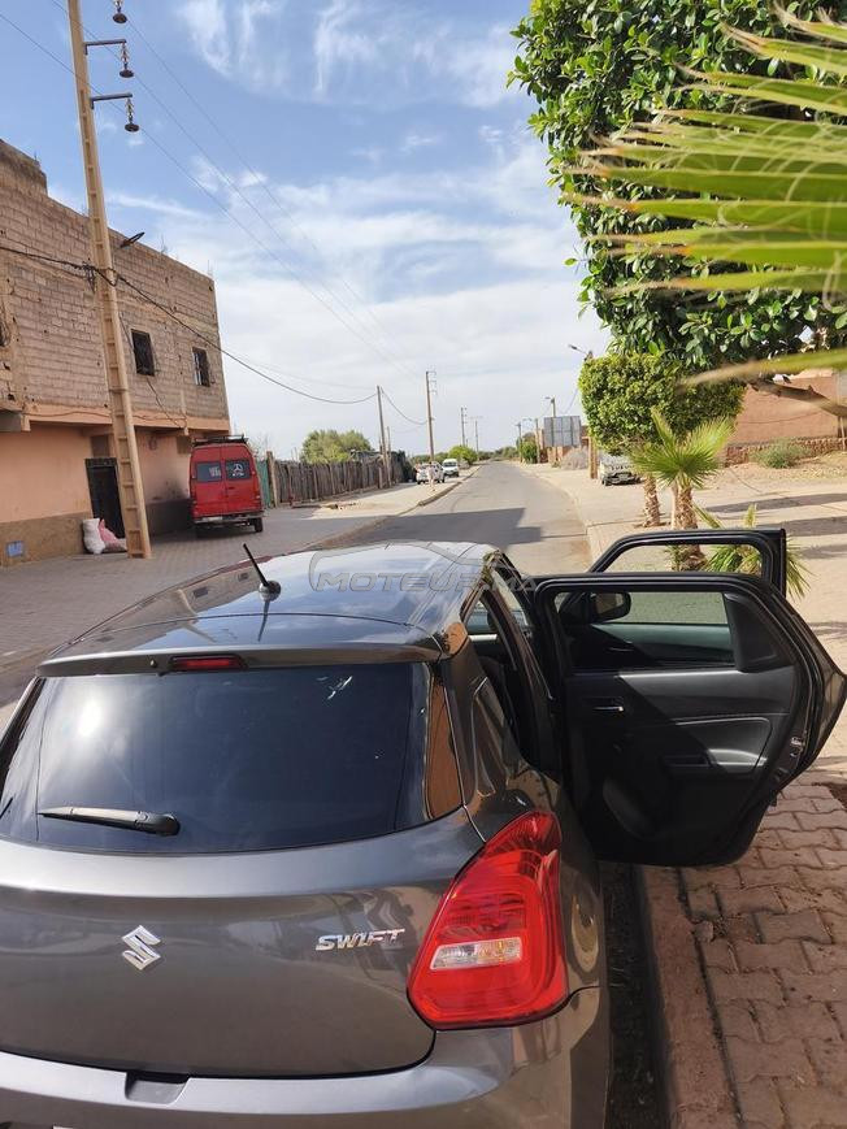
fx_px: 750
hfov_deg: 58.9
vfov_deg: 73.9
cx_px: 424
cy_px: 564
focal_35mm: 23
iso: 50
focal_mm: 6.18
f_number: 1.65
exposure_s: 1/946
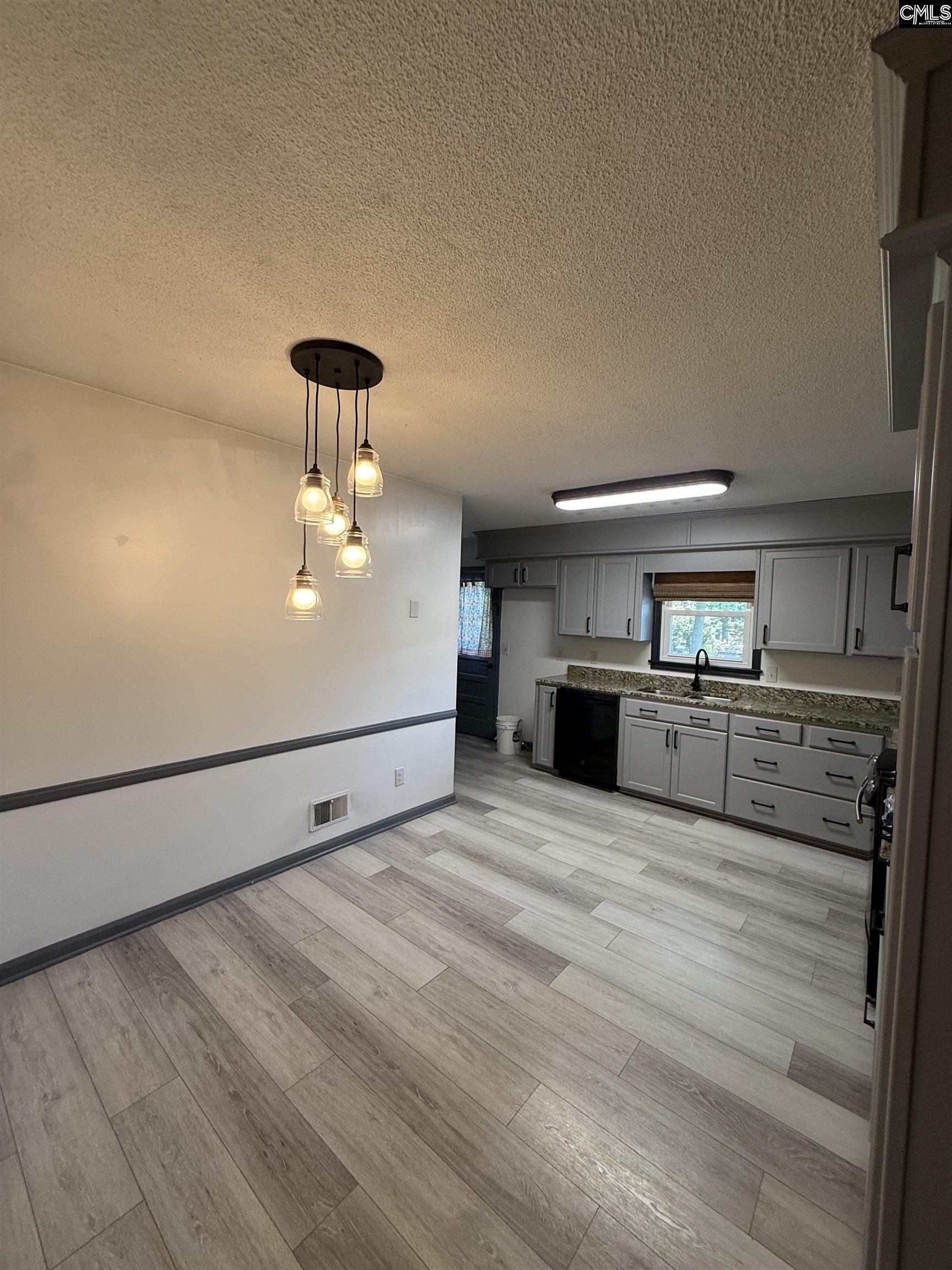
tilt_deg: -1.3
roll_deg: -2.1
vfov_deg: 102.1
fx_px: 513
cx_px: 476
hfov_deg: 85.7
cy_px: 635
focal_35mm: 14
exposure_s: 1/120
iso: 200
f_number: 2.2
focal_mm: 2.22
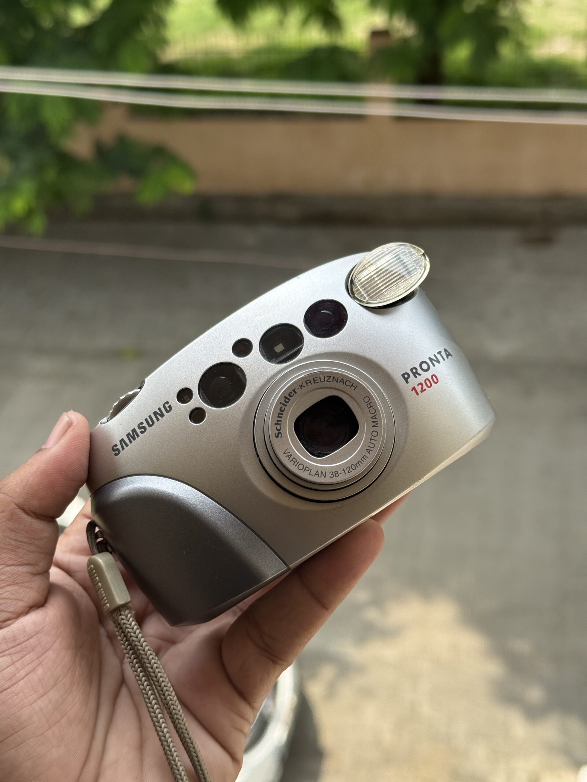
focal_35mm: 48
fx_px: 1085
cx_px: 294
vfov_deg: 39.7
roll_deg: +2.2
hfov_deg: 30.3
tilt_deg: -33.8
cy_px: 391
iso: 100
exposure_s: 1/1838
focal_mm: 6.76
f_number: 1.78
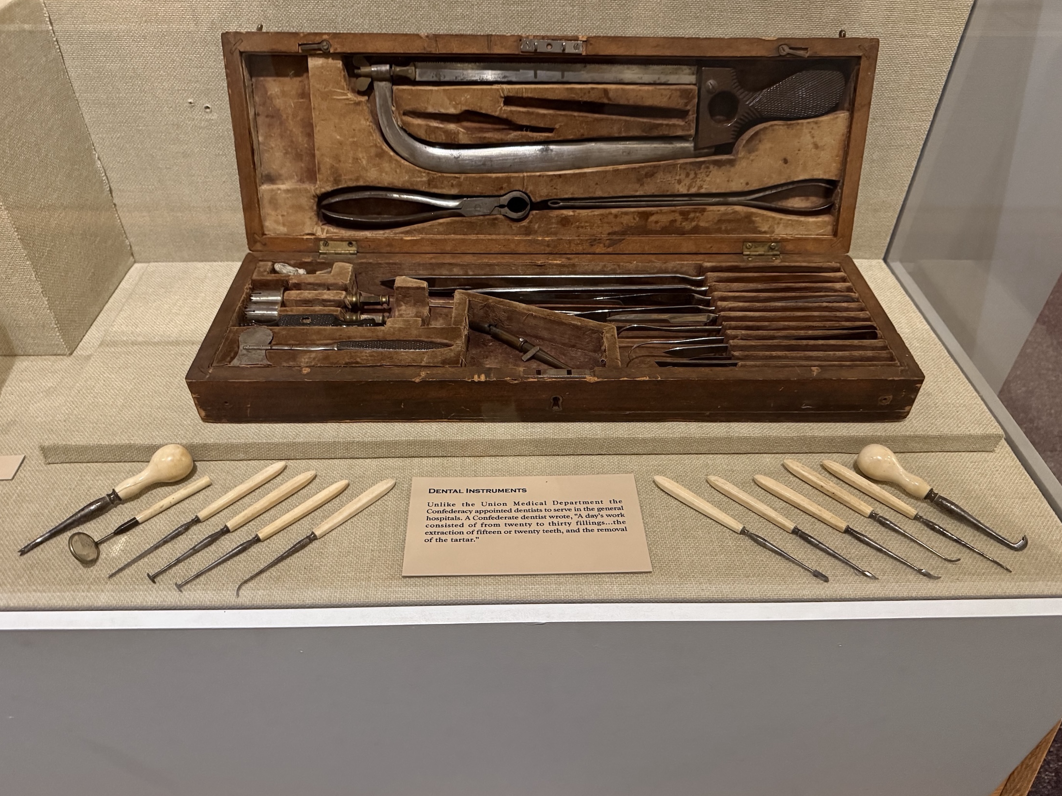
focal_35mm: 25
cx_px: 525
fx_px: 767
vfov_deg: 54.9
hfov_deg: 69.4
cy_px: 408
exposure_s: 1/30
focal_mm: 6.76
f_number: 1.78
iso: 800
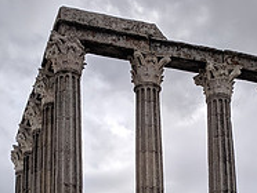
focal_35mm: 81
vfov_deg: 17.2
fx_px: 602
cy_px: 252
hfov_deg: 24.0
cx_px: 166
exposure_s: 1/2907
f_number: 2
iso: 50
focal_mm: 4.67
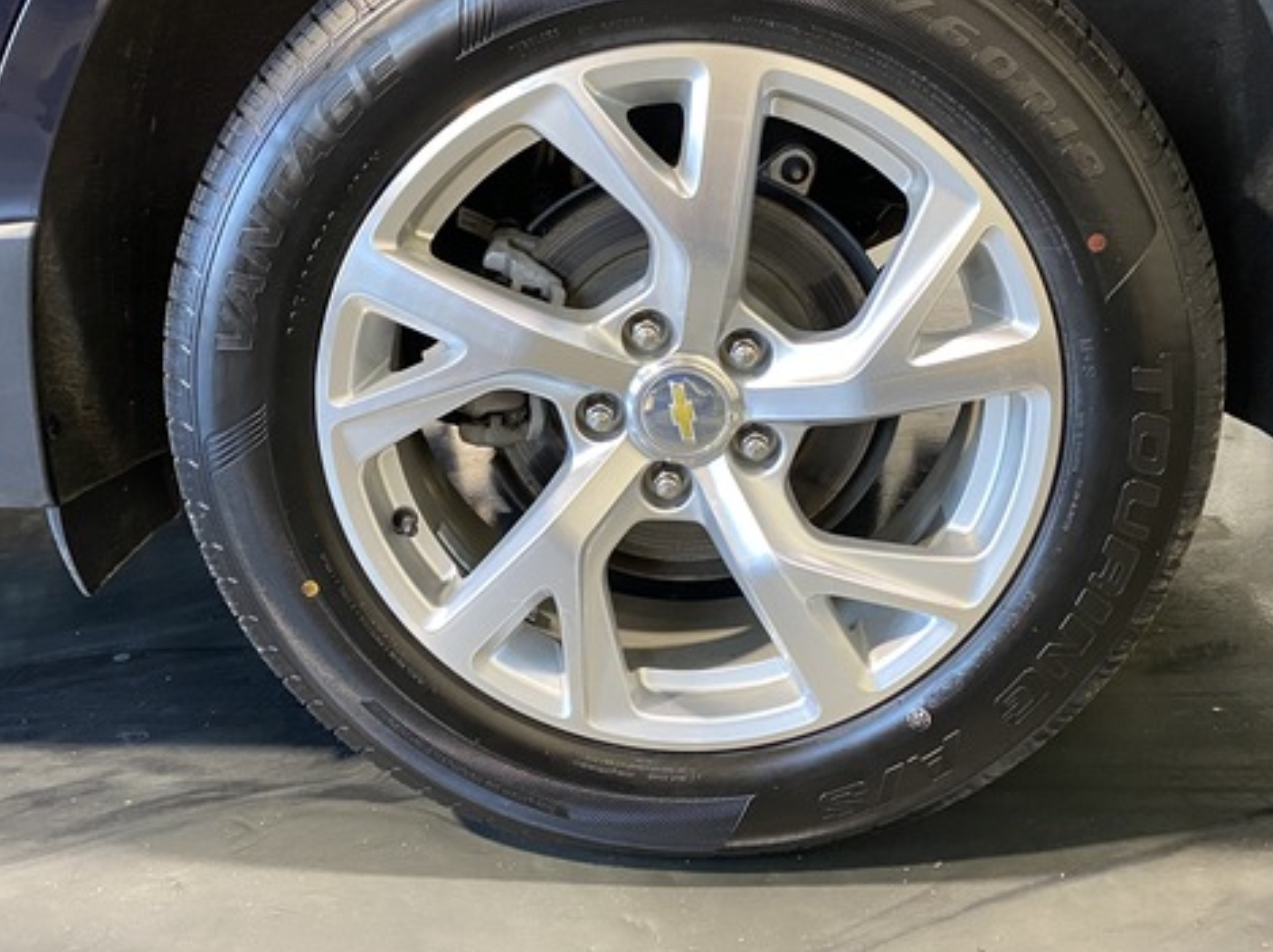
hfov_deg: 45.8
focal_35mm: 41
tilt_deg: -16.1
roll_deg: +0.9
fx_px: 1507
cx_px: 609
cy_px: 353
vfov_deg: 34.9
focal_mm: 4.25
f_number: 1.8
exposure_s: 1/60
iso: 320
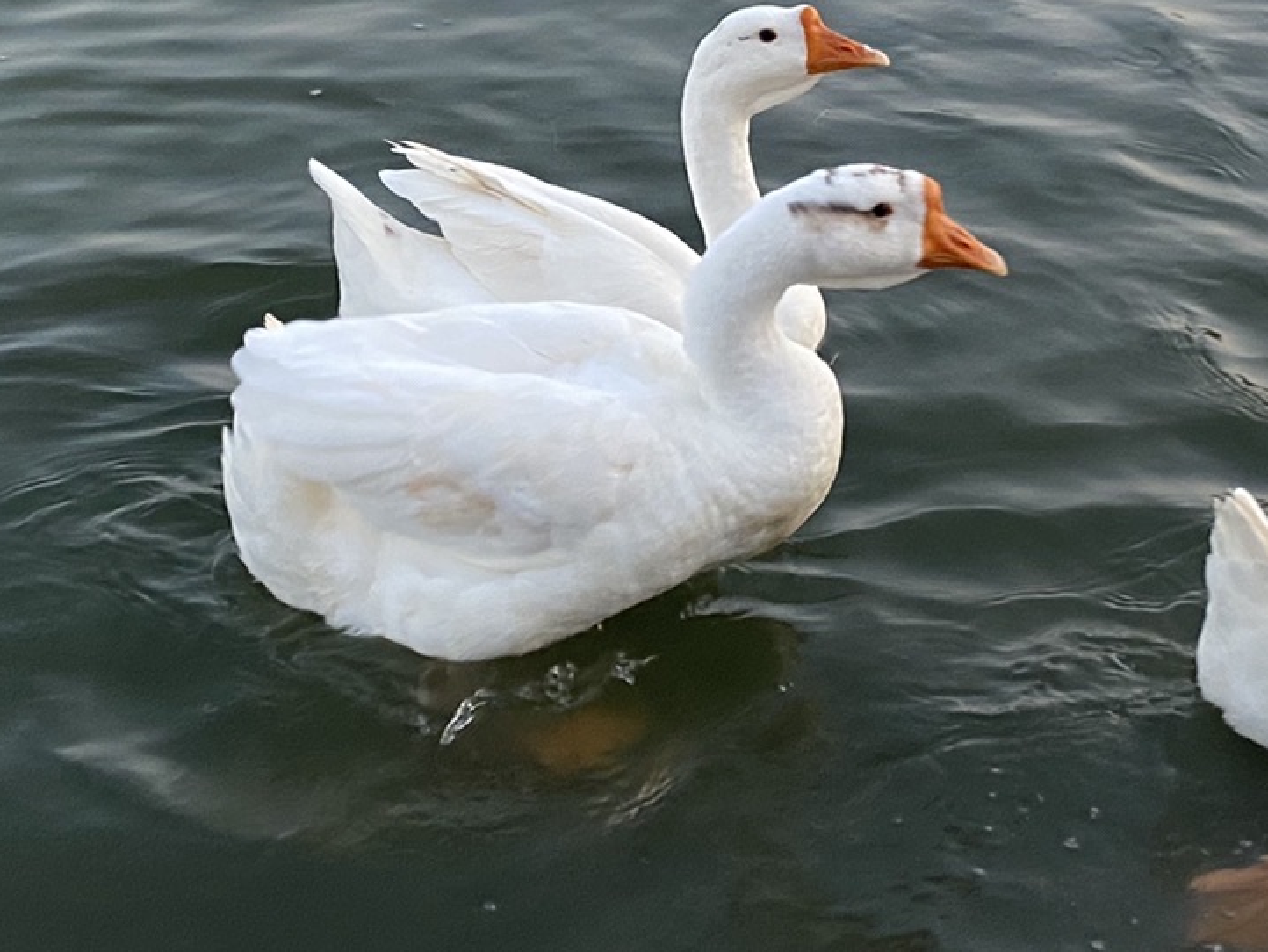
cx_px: 873
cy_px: 119
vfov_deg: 20.1
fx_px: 2638
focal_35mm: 72
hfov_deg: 26.8
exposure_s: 1/93
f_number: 1.8
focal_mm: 4.25
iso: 125
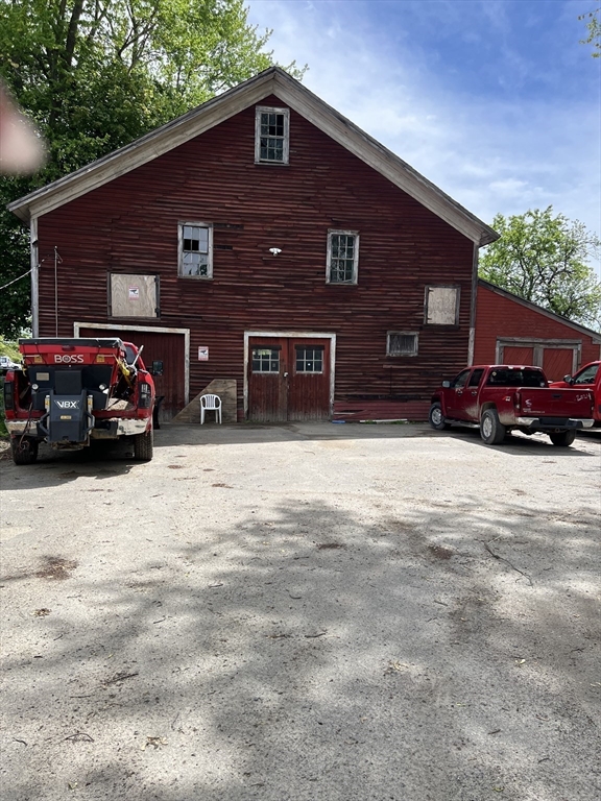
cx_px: 300
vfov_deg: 67.3
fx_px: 602
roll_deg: -1.2
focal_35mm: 26
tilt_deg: -2.9
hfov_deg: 53.1
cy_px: 400
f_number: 1.5
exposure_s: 1/2762
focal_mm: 5.7
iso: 50
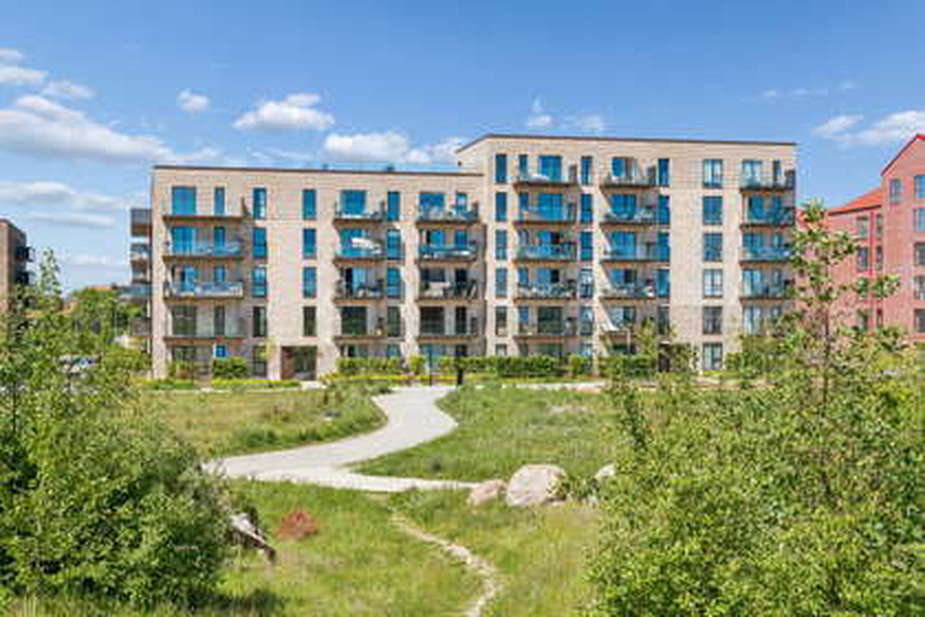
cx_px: 462
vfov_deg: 26.0
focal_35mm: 52
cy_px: 308
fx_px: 1336
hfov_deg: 38.2
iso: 320
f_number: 8
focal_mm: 52
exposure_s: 1/640
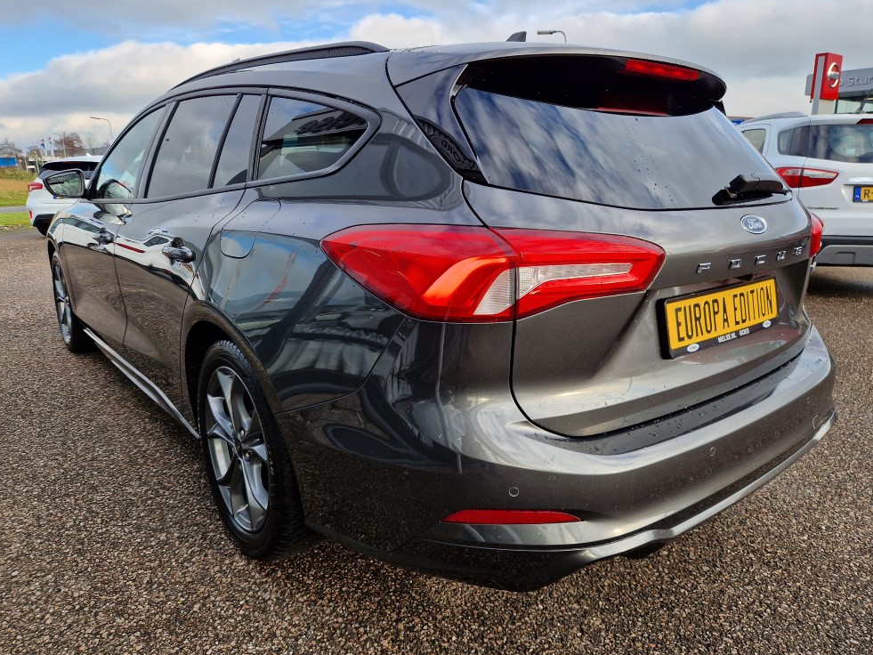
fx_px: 605
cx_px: 449
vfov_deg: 56.8
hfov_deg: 71.6
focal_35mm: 24
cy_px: 326
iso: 50
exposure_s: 1/328
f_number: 1.8
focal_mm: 5.4
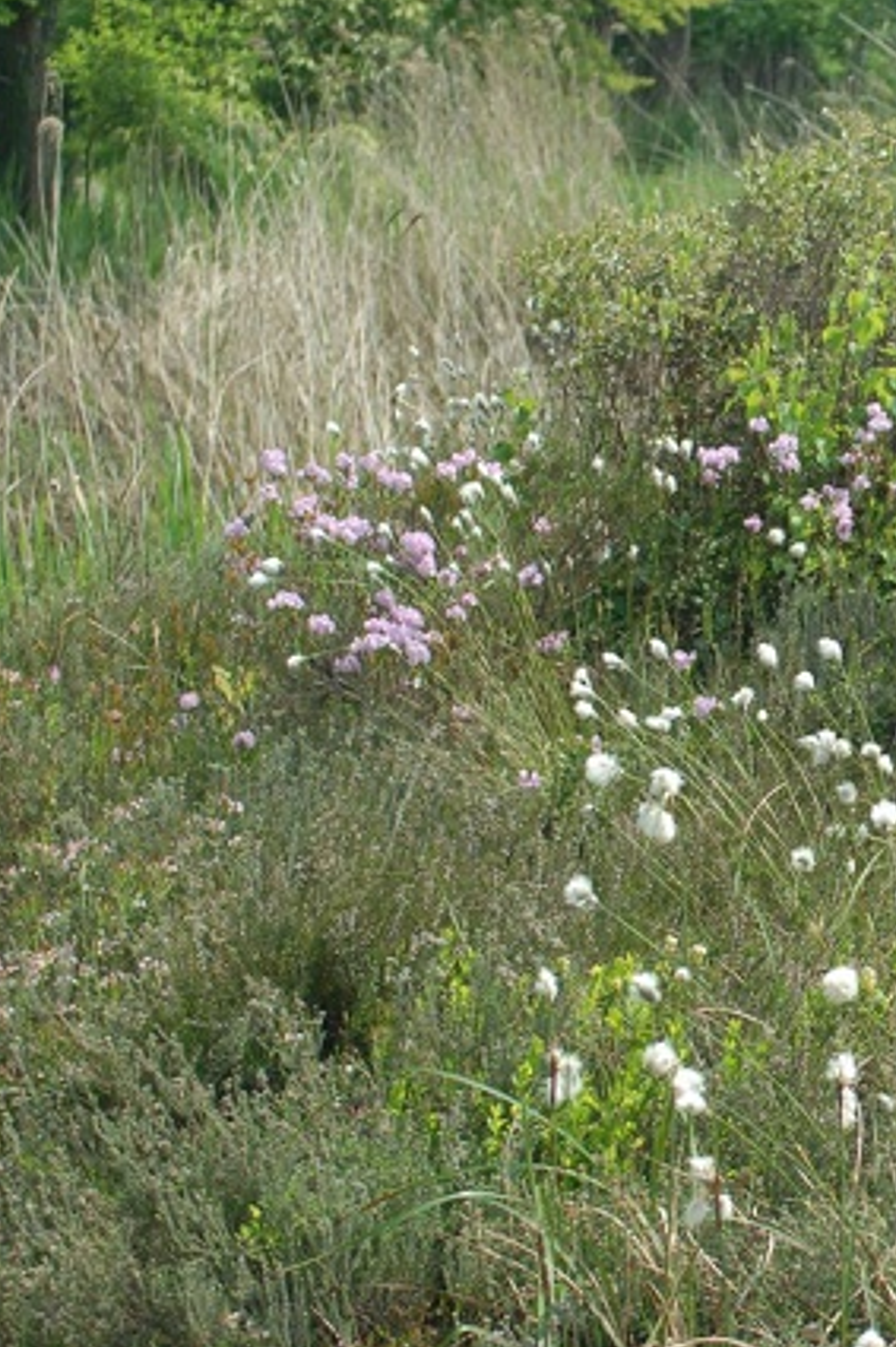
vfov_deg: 20.8
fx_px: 3659
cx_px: 1159
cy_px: 713
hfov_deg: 13.5
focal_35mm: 98
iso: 100
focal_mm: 35
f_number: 4.5
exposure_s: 1/80
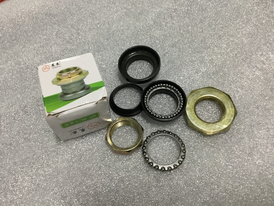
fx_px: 245
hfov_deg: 58.4
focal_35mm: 31
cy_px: 103
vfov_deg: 45.4
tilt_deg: -60.1
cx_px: 137
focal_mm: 3.3
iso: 125
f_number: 2.4
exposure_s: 1/33
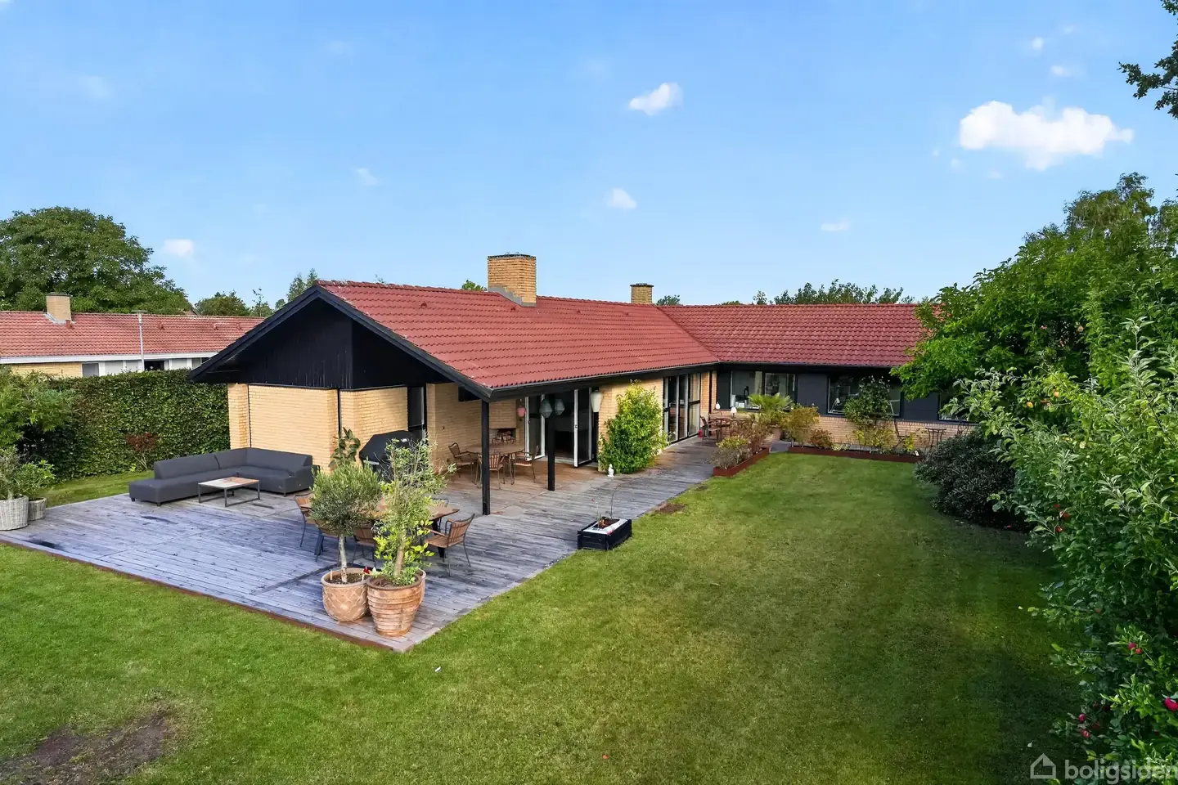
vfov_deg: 57.2
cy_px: 392
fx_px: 720
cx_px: 589
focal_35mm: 22
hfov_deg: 78.6
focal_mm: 22
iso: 1250
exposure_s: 1/800
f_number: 8
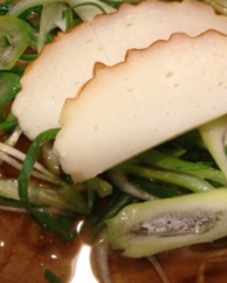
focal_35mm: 66
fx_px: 553
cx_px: 104
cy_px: 111
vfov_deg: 28.6
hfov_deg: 23.2
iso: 250
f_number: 2.4
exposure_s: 1/20
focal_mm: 4.28
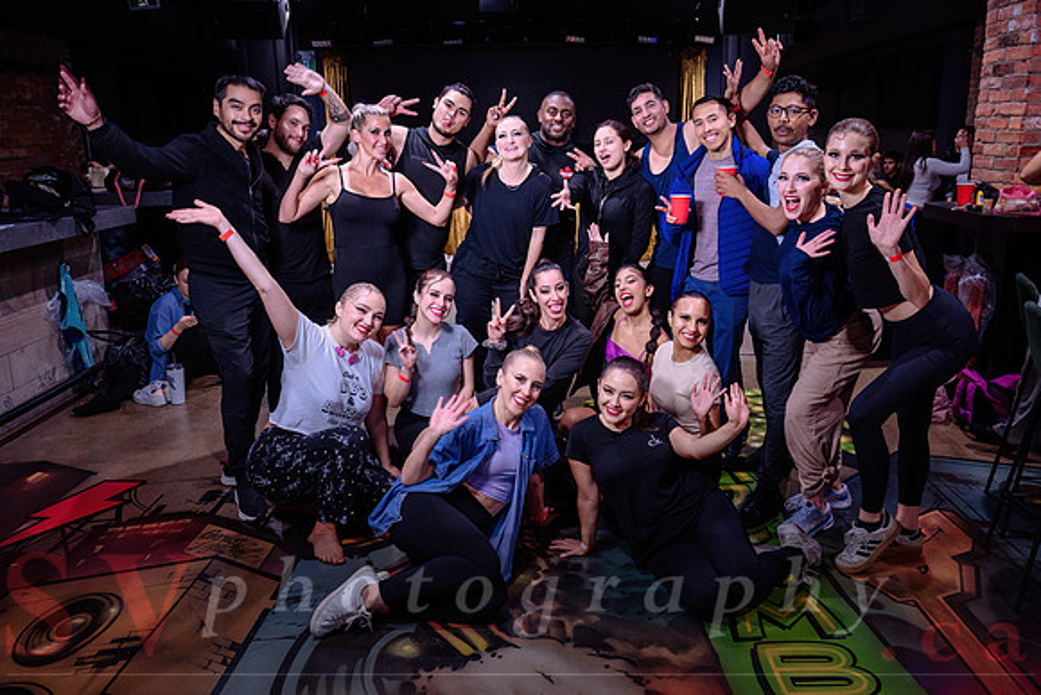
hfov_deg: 64.1
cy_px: 309
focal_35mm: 29
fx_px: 830
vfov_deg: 45.3
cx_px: 556
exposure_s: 1/60
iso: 1000
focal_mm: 25.5
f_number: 4.5
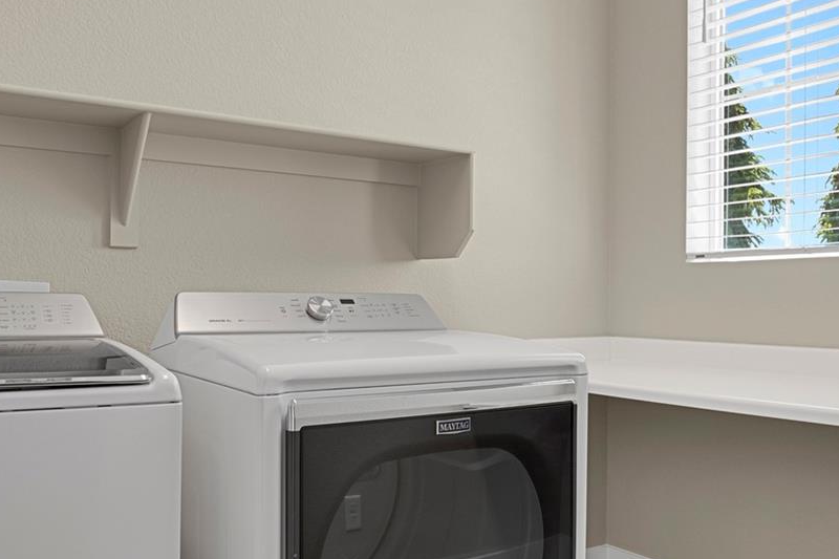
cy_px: 307
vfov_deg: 38.8
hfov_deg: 55.8
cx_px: 426
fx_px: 792
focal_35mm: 34
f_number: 8
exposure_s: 1.6
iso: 250
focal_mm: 17
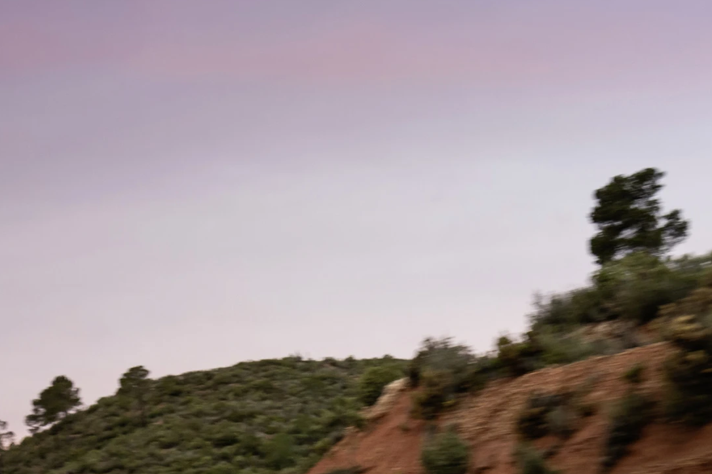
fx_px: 1364
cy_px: 530
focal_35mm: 69
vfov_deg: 18.9
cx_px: 299
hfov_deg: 29.2
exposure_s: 1/20
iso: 800
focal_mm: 25
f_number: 4.5
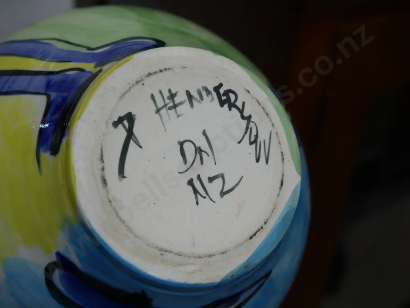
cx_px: 205
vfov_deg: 27.1
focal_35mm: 54
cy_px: 154
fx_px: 640
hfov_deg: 35.5
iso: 200
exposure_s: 1/80
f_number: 5.3
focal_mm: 27
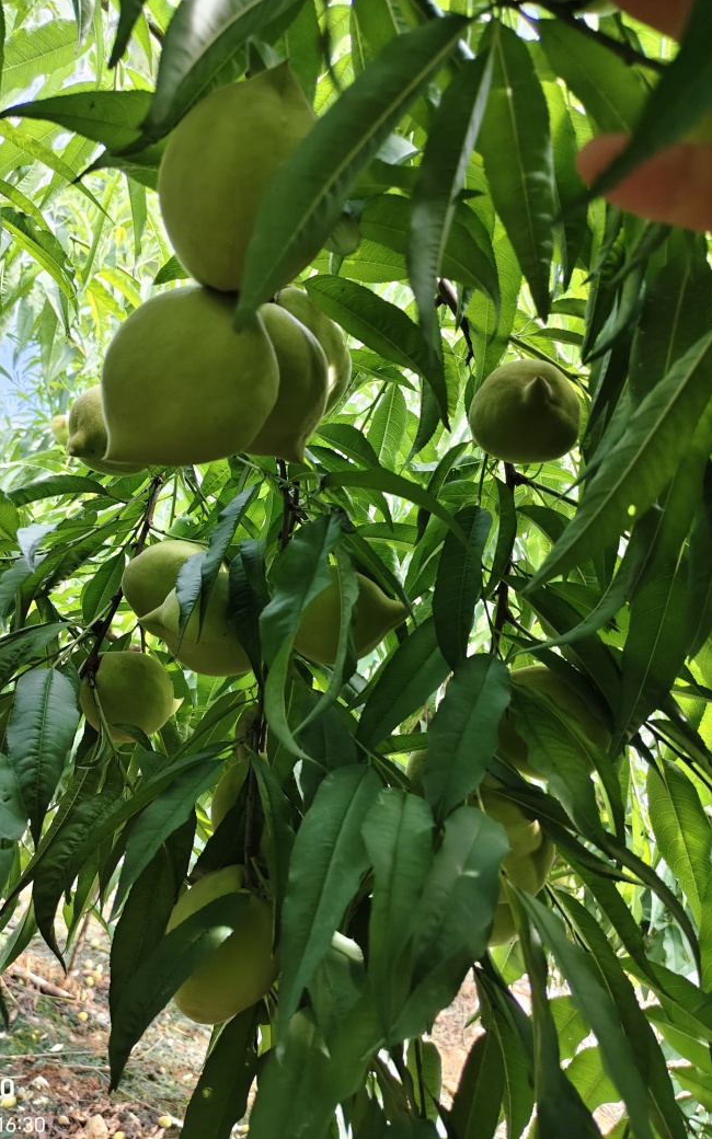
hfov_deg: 49.1
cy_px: 579
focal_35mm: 25
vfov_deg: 72.5
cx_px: 306
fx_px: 776
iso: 64
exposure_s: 1/100
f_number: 1.88
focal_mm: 5.56
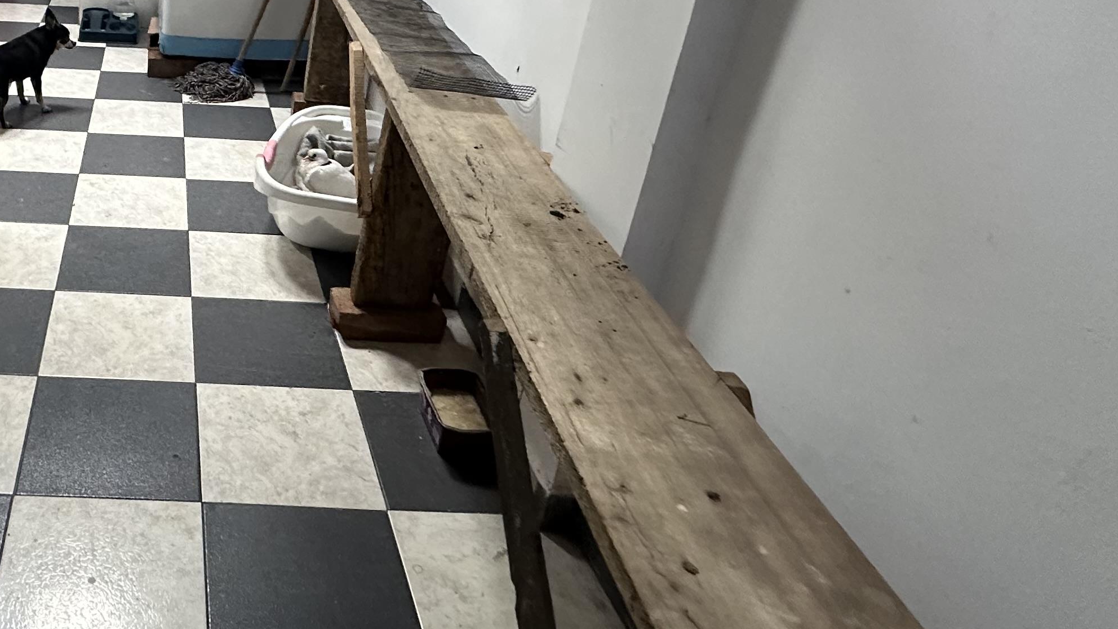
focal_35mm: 31
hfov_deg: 56.3
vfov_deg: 36.9
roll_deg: -3.6
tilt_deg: -23.4
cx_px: 166
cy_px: 160
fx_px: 919
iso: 320
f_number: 2.2
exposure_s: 1/60
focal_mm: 2.22
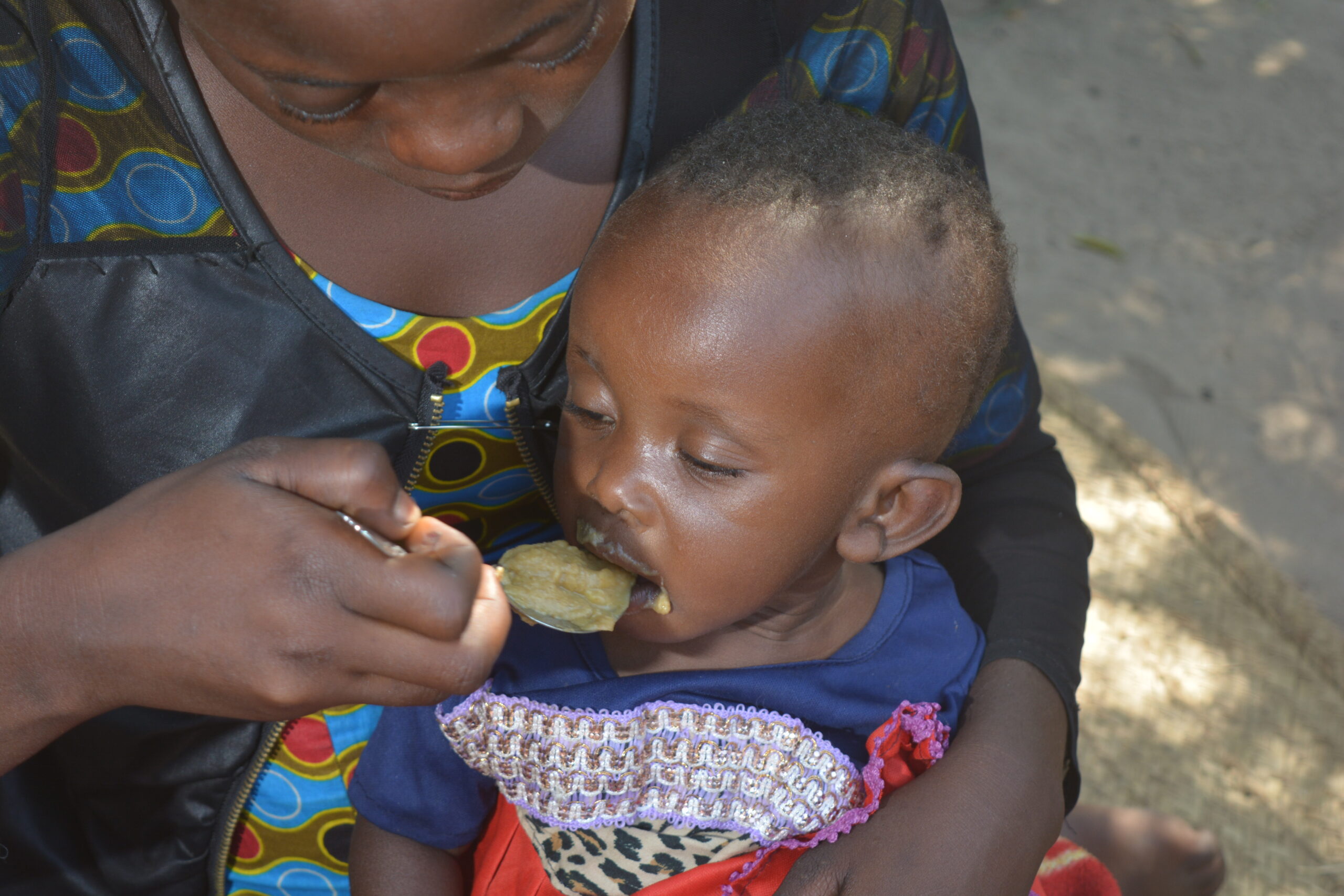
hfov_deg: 24.6
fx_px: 3080
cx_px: 672
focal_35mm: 82
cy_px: 448
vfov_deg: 16.6
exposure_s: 1/125
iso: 200
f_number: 5.6
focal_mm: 55
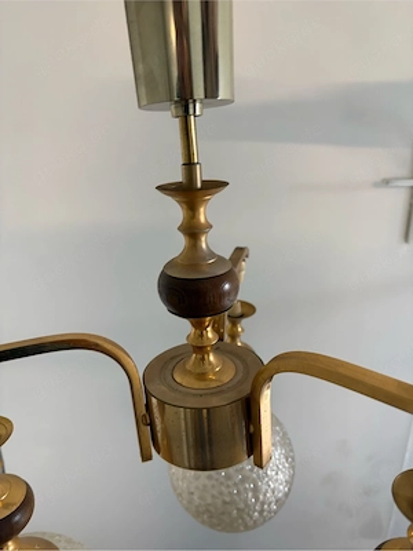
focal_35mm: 26
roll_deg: +0.1
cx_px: 206
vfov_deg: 67.3
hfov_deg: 53.1
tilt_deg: -19.3
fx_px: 414
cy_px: 276
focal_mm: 5.96
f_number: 1.6
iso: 200
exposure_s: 1/50
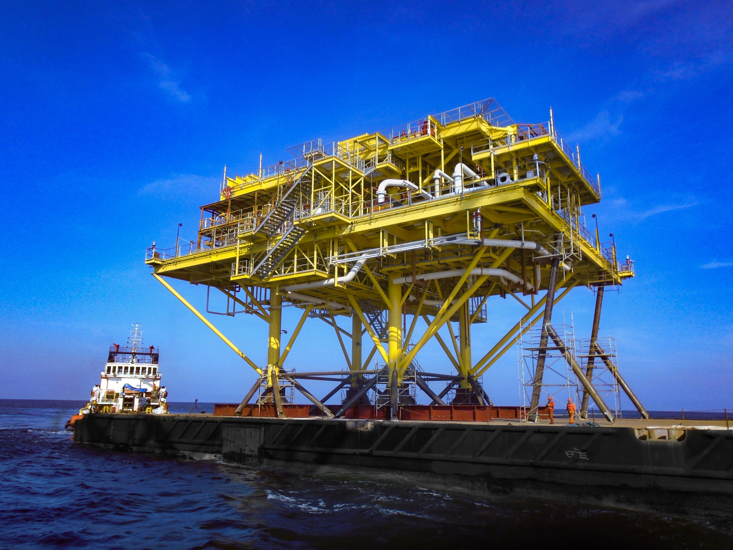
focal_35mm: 26
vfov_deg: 53.1
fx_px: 551
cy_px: 275
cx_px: 366
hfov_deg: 67.3
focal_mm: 4.6
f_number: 8
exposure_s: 1/200
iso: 100
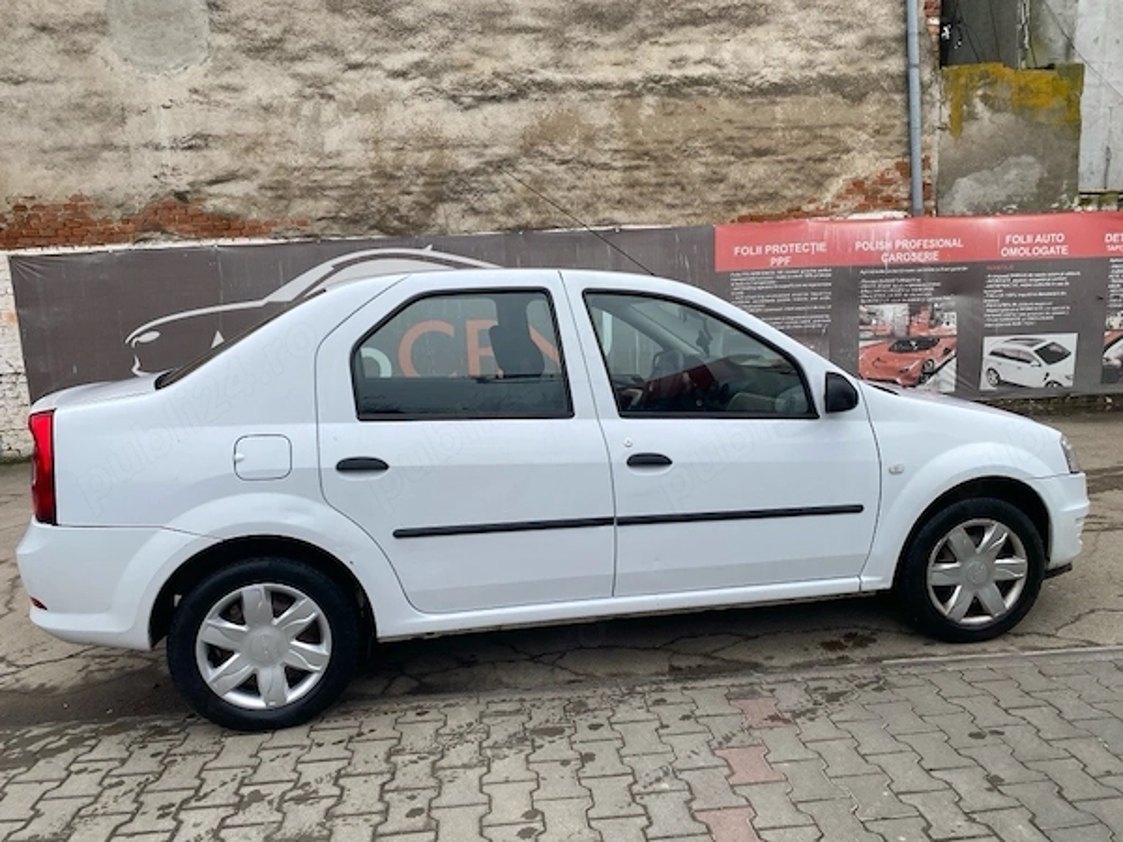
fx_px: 843
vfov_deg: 53.1
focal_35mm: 26
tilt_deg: -8.2
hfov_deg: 67.3
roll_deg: +0.7
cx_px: 562
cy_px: 421
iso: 32
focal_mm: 4.25
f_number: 1.8
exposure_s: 1/816
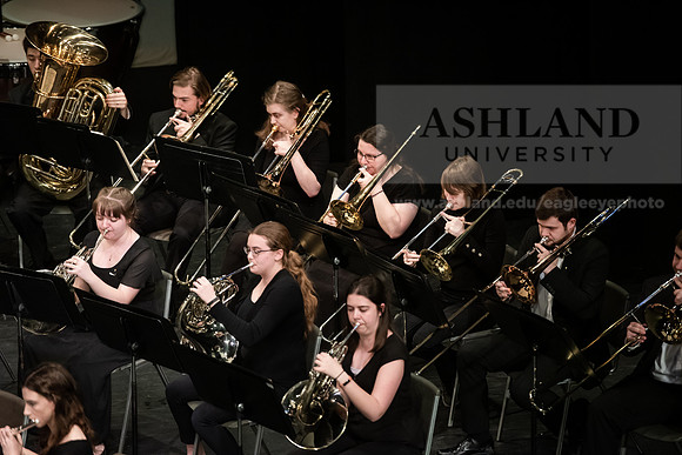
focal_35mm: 185
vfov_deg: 7.4
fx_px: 3505
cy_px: 228
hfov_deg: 11.1
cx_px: 341
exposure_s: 1/200
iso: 3200
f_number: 3.5
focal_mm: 185
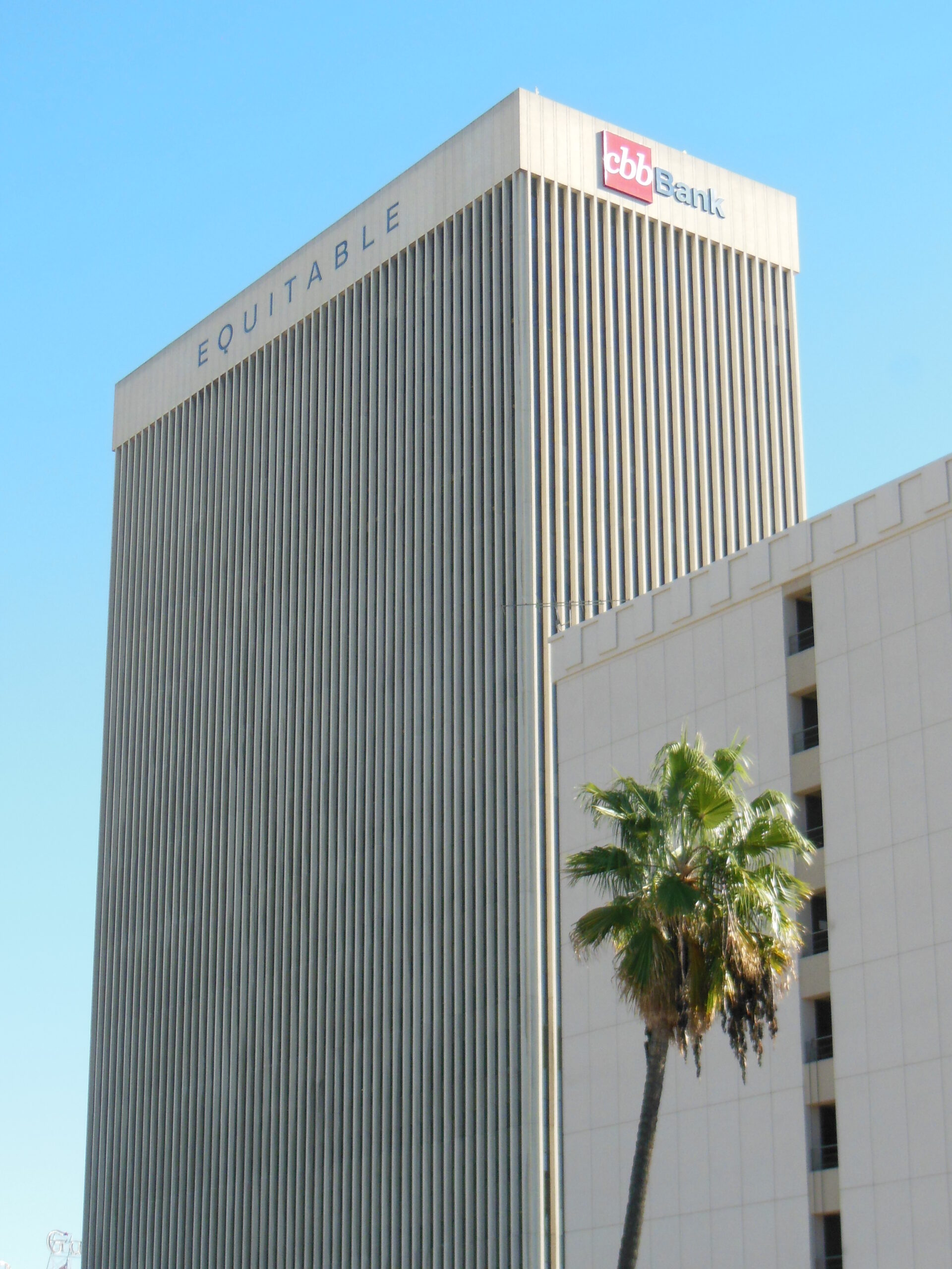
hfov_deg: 21.0
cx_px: 476
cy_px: 634
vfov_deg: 27.8
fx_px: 2567
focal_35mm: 70
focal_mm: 12.4
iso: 400
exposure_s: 1/800
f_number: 5.2
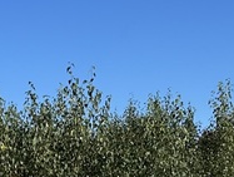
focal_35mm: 142
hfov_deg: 13.5
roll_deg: +3.5
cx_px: -48
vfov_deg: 10.0
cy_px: 291
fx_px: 962
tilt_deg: -2.8
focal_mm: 5.7
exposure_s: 1/5882
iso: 50
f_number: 1.5
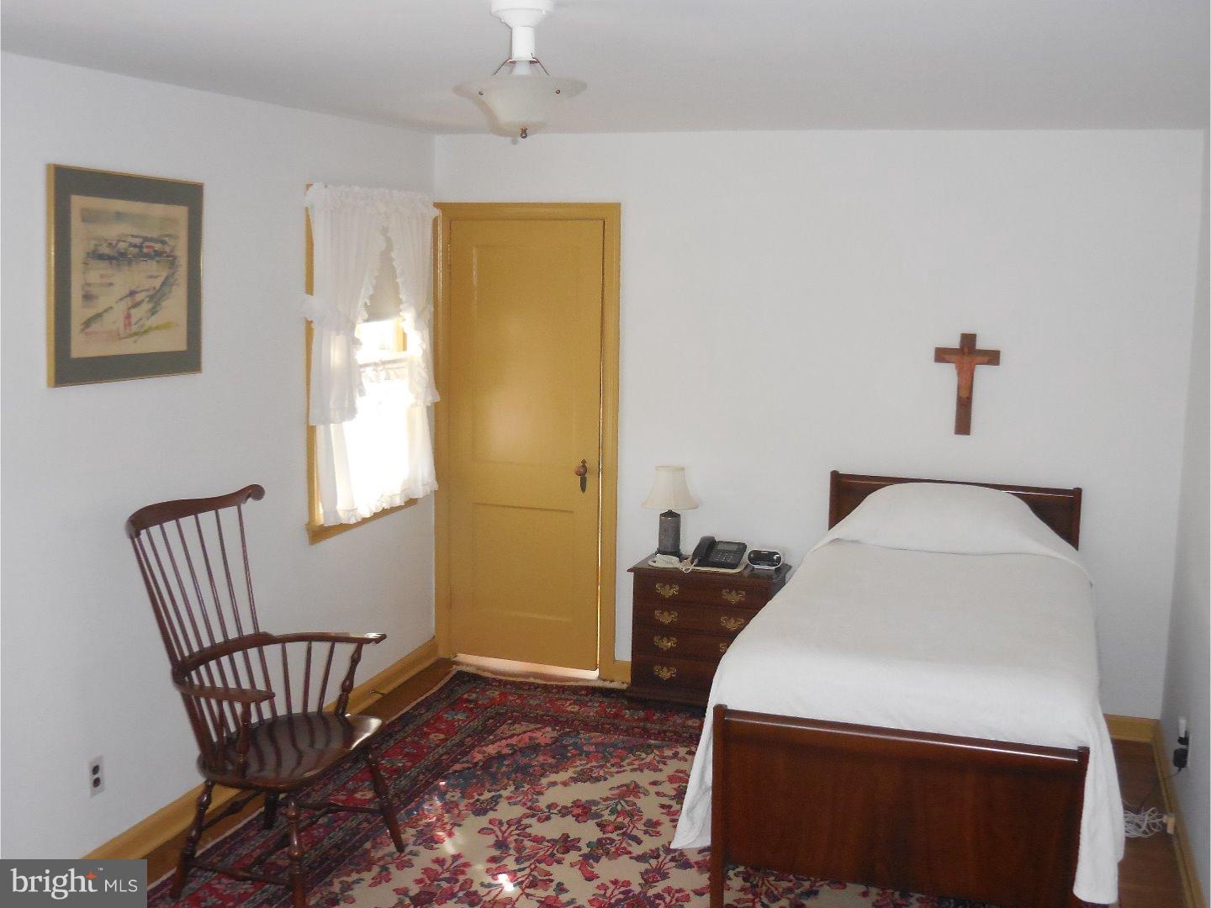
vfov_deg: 36.8
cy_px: 454
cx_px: 606
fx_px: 1364
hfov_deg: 47.9
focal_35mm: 39
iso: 640
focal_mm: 7
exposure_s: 1/30
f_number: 3.9
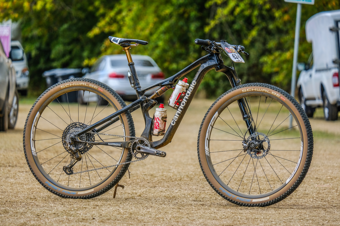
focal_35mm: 345
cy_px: 113
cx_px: 170
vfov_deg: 4.0
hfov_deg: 6.0
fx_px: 3258
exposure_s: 1/500
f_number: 6.7
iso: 500
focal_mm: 230
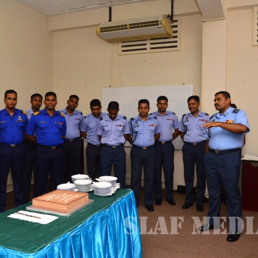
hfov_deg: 46.8
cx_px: 97
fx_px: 295
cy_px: 129
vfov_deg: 47.2
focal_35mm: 35
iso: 800
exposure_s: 1/125
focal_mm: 18
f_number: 7.1
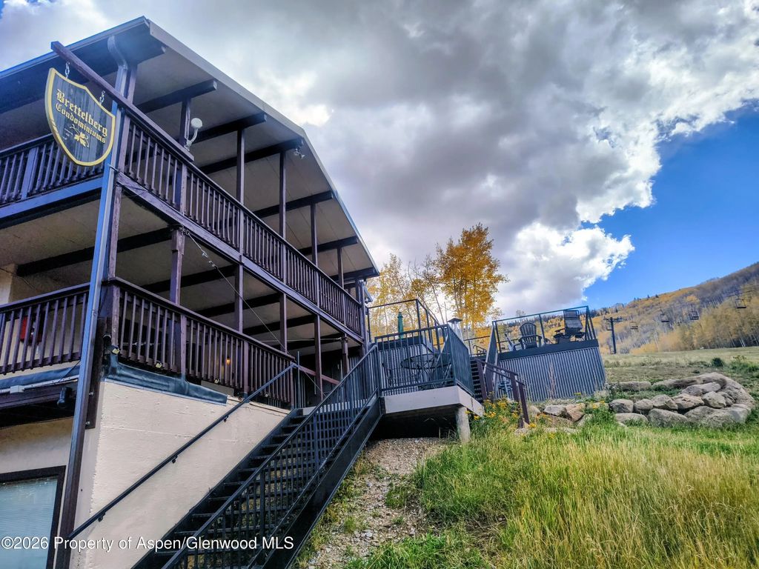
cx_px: 380
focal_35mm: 24
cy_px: 284
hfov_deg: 71.6
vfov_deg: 56.8
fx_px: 526
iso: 101
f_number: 1.8
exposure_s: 1/1680
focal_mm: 5.56
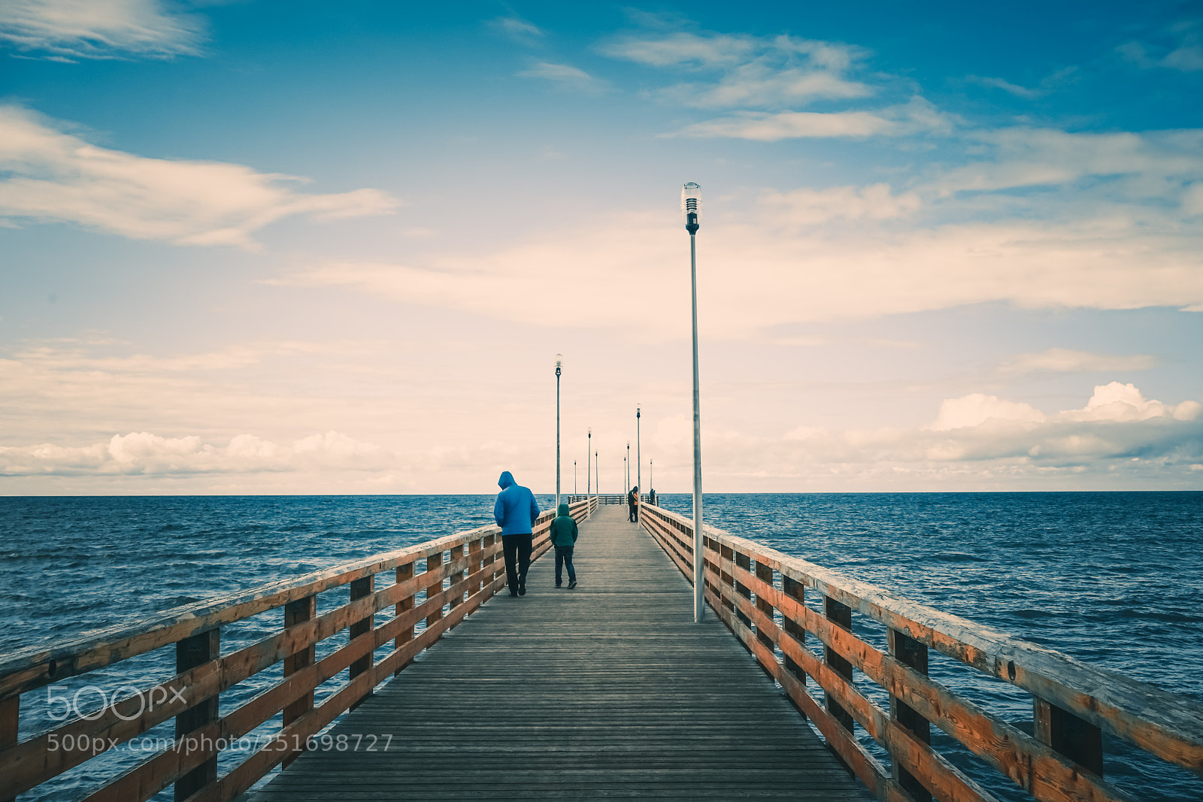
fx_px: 1170
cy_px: 401
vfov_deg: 37.9
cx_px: 602
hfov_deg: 54.4
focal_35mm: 35
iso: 100
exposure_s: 1/250
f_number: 11
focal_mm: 35
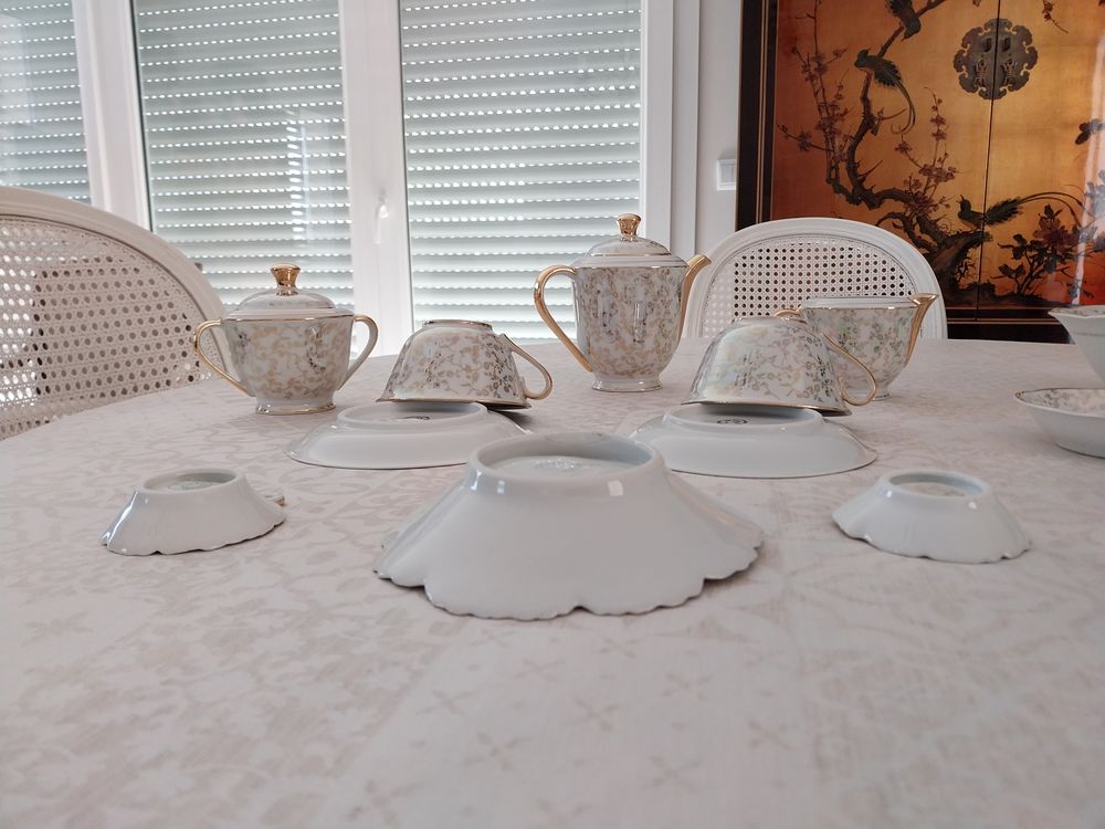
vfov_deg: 53.1
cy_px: 414
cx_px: 552
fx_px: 830
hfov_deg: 67.3
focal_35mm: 26
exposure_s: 1/50
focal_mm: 4
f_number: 1.8
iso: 100
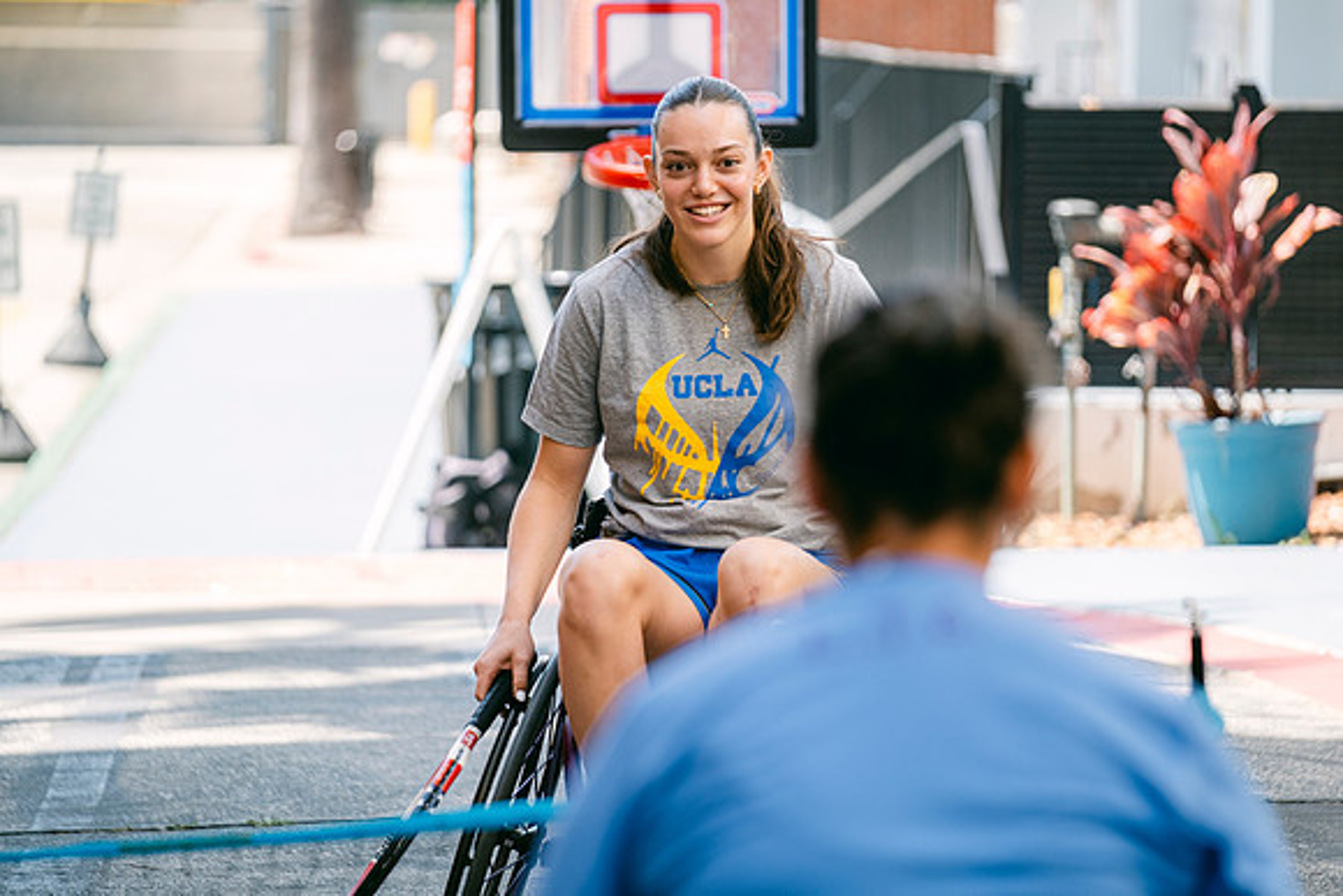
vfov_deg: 6.4
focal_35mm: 214
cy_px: 448
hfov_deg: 9.6
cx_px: 672
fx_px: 7970
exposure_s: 1/500
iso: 160
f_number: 2.8
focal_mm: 140
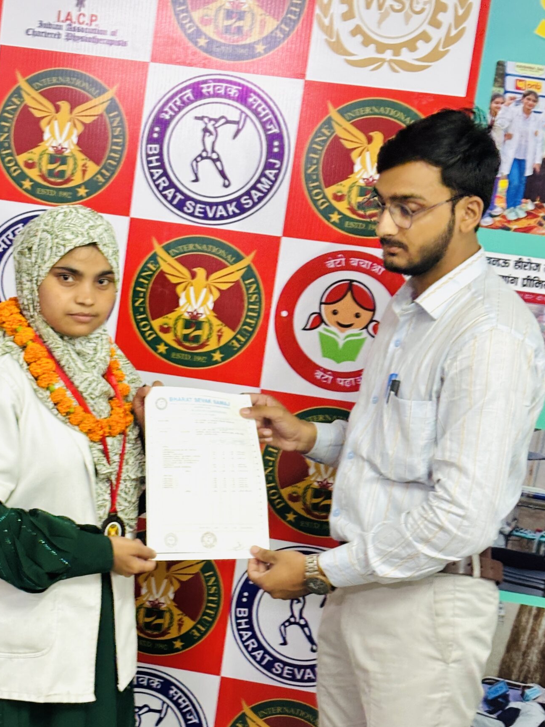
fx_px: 1616
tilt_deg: -8.5
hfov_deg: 19.1
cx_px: 192
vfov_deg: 25.3
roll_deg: -8.5
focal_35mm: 77
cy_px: 457
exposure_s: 1/33
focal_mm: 5.96
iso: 200
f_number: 1.6
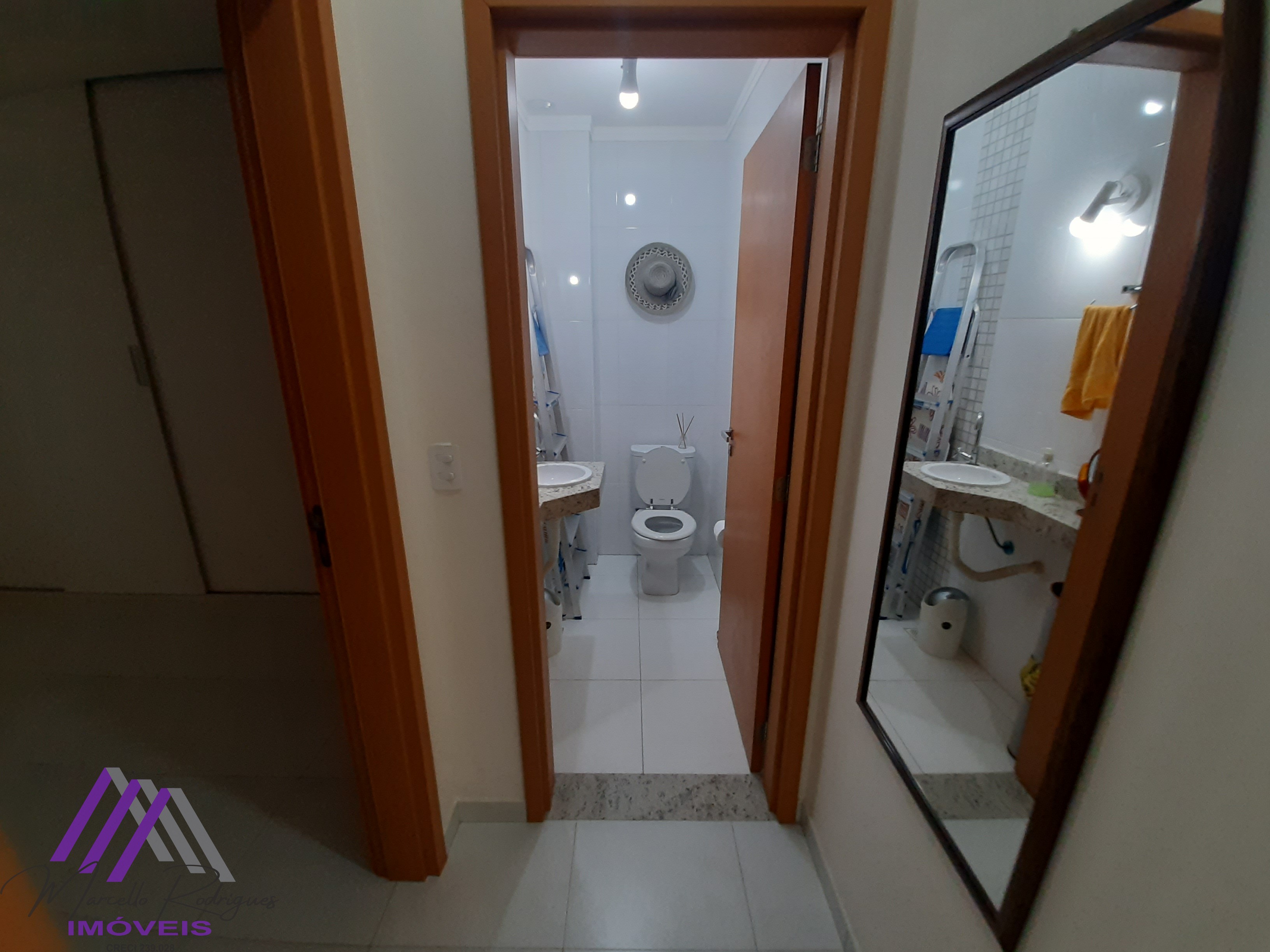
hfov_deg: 106.2
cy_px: 476
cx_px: 635
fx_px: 477
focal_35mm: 13
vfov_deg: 89.9
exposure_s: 1/40
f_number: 2.2
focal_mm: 1.42
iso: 160
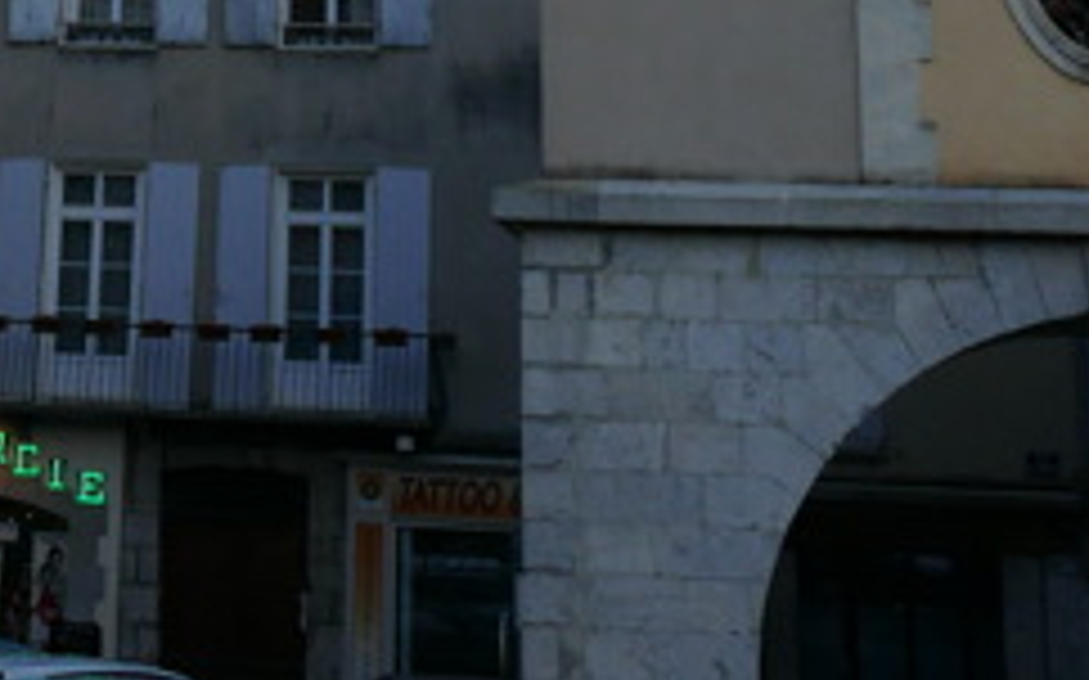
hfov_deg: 20.8
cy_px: -581
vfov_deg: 12.1
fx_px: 2907
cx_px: 119
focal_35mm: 98
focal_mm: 13
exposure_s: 1/250
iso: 200
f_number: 5.6
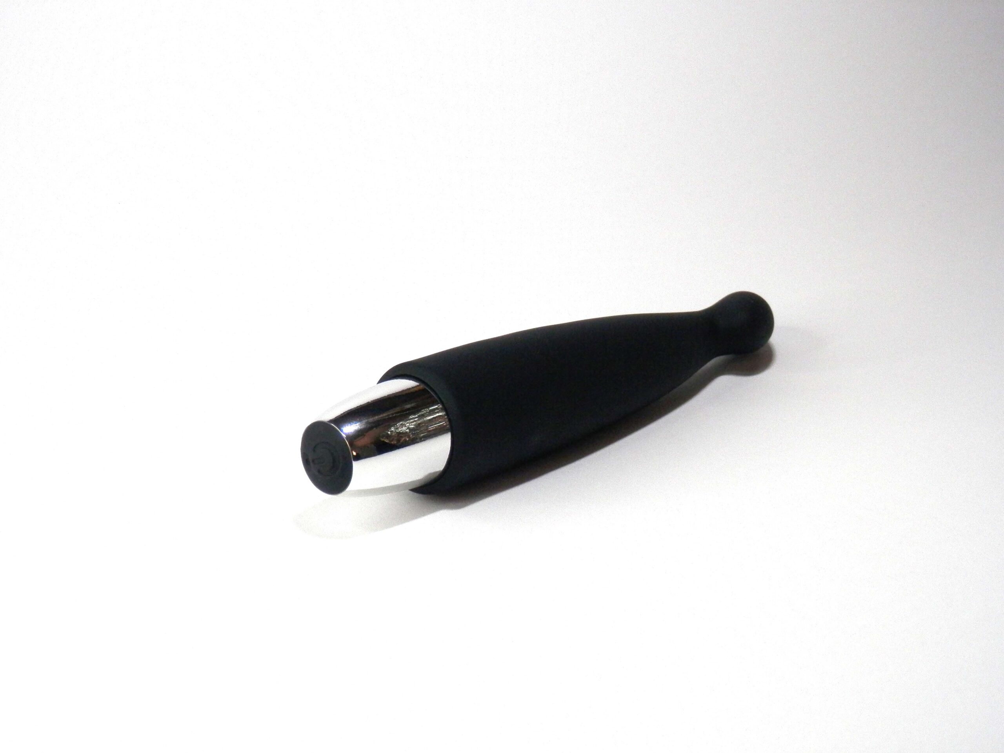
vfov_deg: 22.3
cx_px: 502
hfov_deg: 29.4
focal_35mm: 66
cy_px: 376
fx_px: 1914
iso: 160
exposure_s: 1/100
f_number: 4.4
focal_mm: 11.9
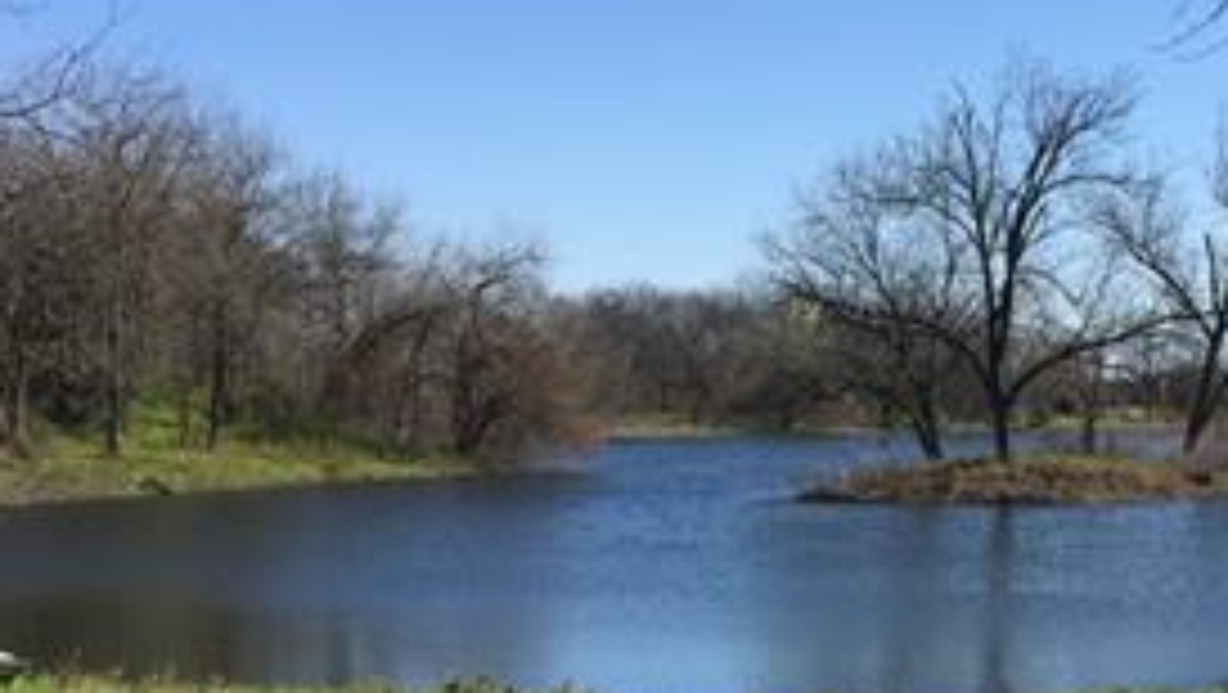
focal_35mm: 74
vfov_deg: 16.2
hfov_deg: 28.2
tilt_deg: -5.2
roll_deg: -1.4
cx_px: 913
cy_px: 603
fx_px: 2411
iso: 32
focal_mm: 4.15
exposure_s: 1/1980
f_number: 2.2
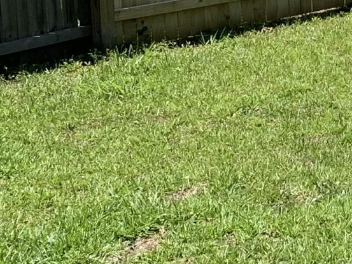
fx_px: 1434
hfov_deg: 12.2
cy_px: -73
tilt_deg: -4.9
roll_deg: +0.9
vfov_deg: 10.3
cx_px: 740
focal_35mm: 141
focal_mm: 4.25
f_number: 1.8
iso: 25
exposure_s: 1/1585
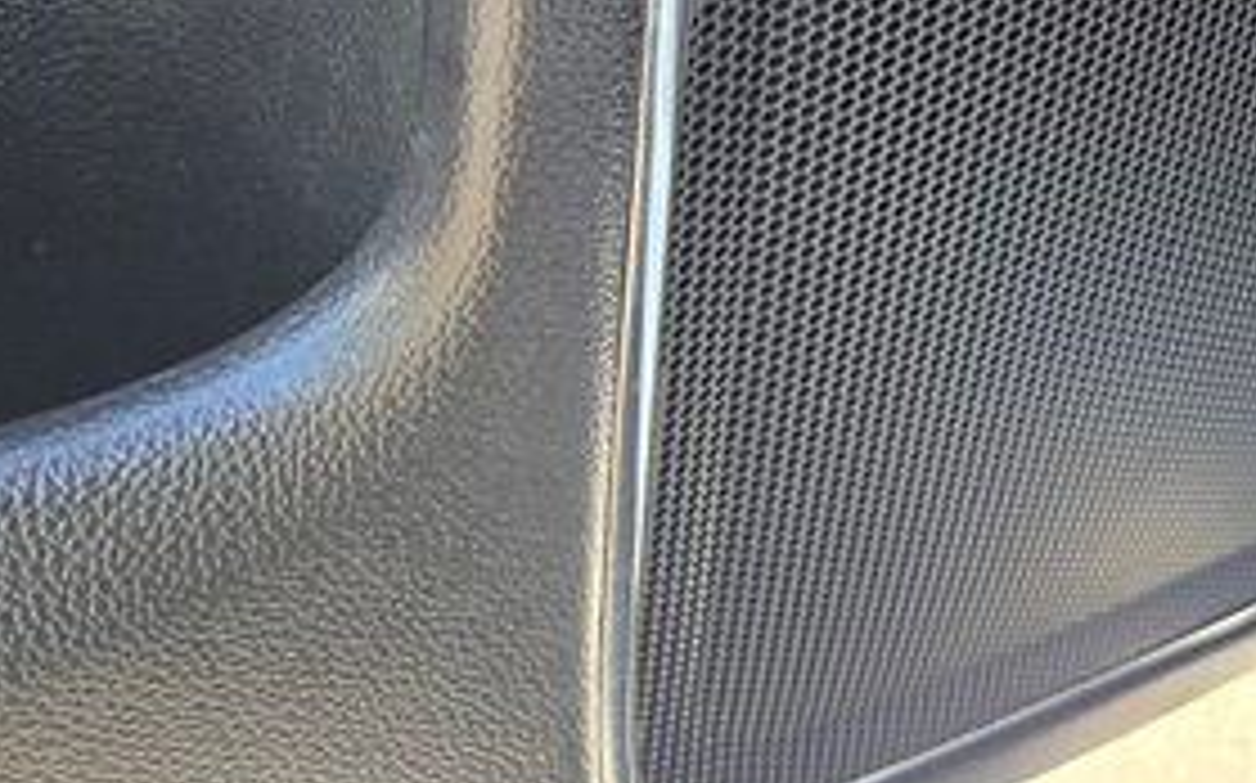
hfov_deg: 34.4
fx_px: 1916
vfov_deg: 21.4
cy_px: -166
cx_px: 1121
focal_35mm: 56
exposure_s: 1/180
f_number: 1.8
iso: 160
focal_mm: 5.4
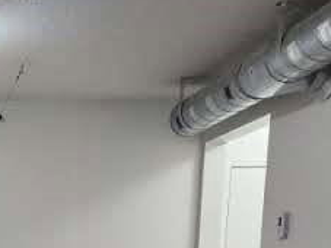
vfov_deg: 16.5
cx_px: -156
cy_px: 373
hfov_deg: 20.8
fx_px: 774
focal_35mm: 81
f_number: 1.8
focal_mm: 5.4
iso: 200
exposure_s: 1/120
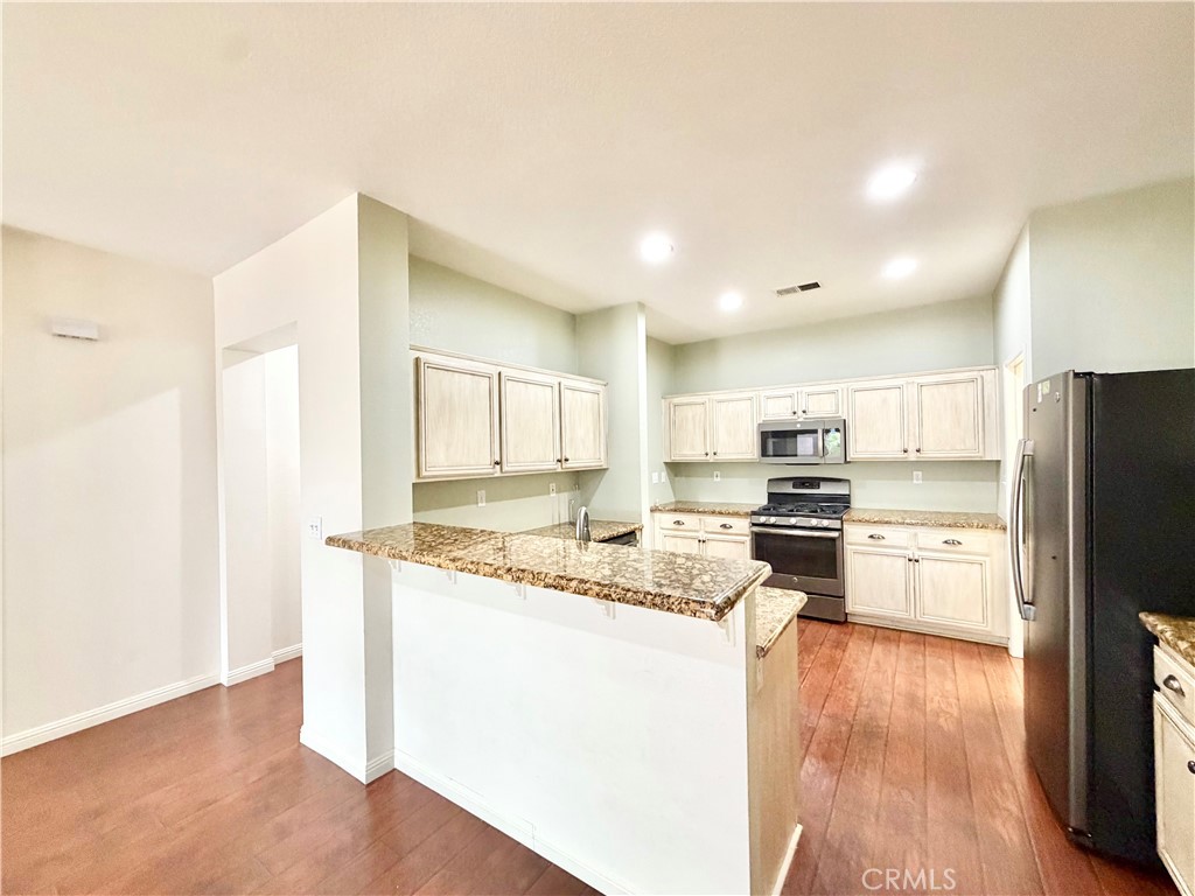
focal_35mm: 14
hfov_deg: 102.1
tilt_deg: +0.4
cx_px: 598
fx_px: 483
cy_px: 448
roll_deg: +1.4
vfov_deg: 85.7
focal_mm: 2.22
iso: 320
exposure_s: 1/60
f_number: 2.2
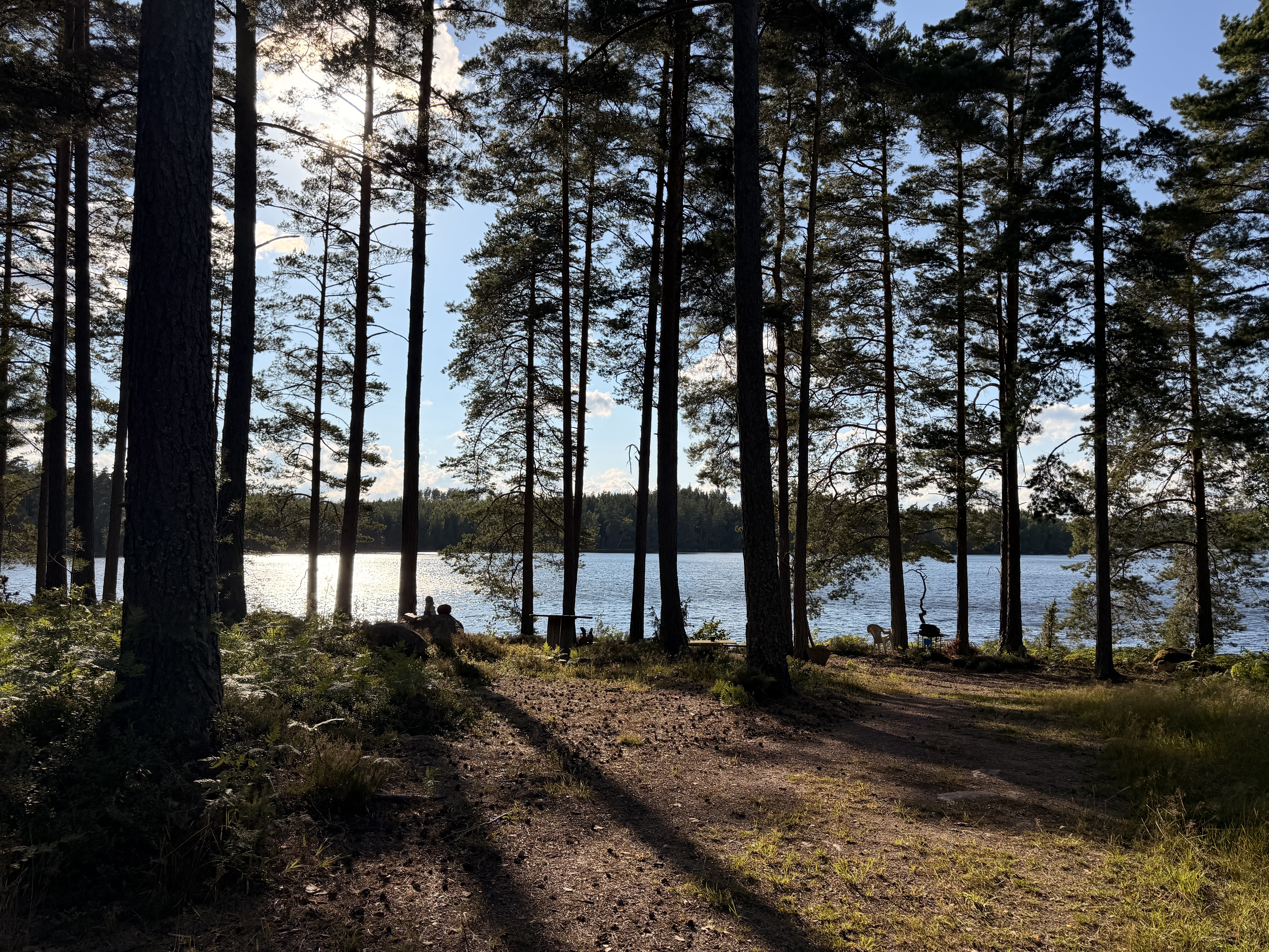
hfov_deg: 71.6
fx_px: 880
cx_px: 634
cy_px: 476
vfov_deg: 56.8
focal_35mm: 24
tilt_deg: +3.7
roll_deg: -1.0
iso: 100
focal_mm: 6.76
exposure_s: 1/6711
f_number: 1.78
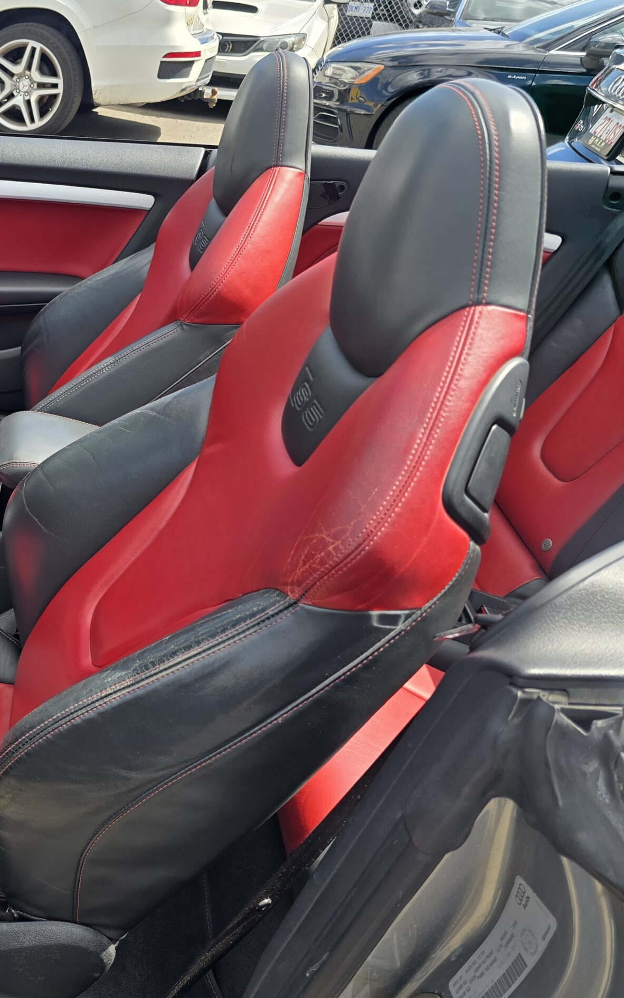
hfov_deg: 33.7
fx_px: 898
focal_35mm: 33
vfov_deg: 58.1
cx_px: -51
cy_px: 493
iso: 12
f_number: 1.7
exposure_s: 1/376
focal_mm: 6.3
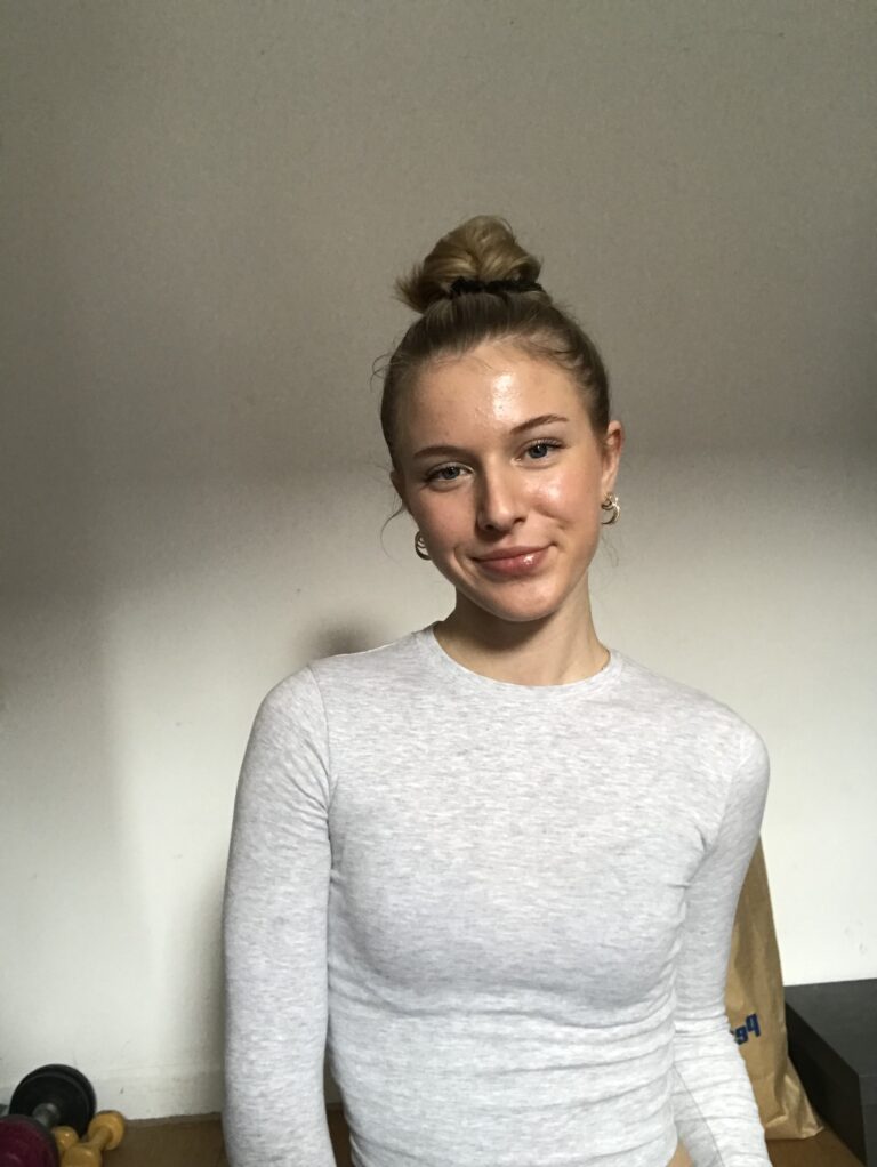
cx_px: 438
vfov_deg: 56.8
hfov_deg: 44.2
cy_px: 584
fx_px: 1080
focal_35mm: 32
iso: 64
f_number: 2.2
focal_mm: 2.87
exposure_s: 1/33
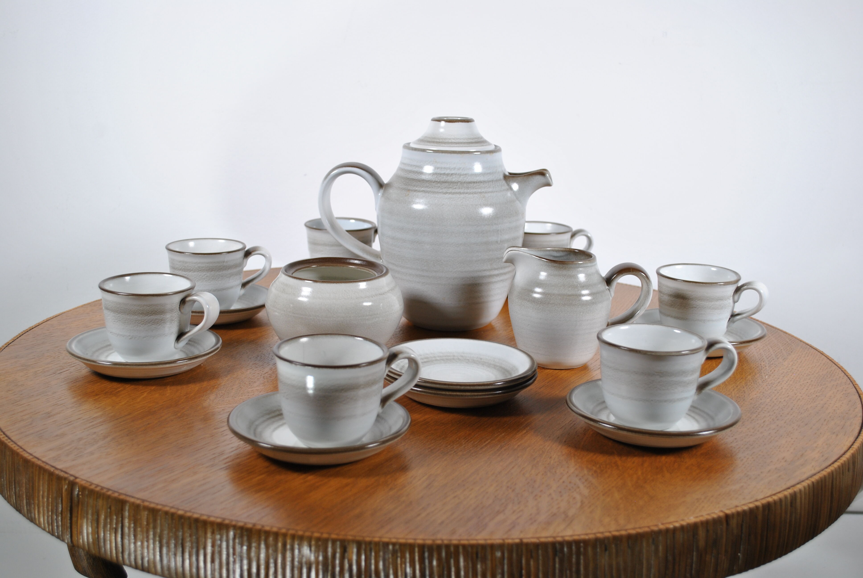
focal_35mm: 45
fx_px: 1080
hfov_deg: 43.6
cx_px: 432
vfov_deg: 29.9
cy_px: 289
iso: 200
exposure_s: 1/60
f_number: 5
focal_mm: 30
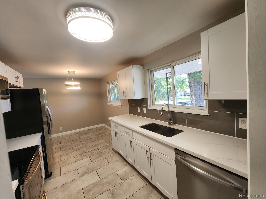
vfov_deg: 89.9
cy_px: 100
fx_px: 100
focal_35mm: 13
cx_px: 133
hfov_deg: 106.2
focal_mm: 2.2
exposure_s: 1/60
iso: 80
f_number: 2.2
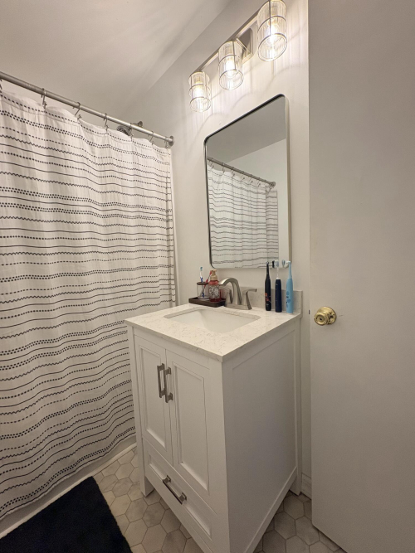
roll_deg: +3.8
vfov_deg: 102.1
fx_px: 224
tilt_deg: -3.9
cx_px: 208
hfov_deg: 85.7
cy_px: 276
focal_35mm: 14
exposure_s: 1/120
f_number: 2.2
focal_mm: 2.22
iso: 200
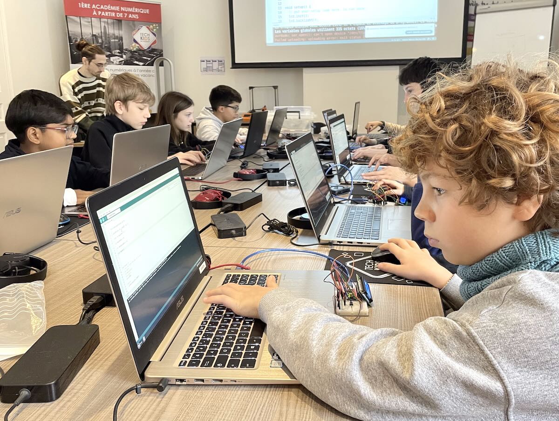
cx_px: 280
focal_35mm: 26
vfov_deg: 53.1
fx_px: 420
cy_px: 210
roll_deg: +1.1
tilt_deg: -10.5
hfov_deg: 67.3
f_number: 1.6
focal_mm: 4.2
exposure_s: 1/60
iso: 250
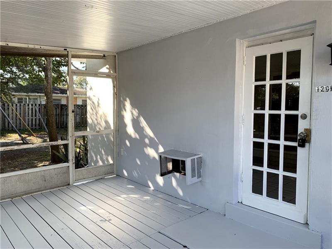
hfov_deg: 67.3
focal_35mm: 26
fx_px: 249
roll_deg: -1.1
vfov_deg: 53.1
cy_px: 124
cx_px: 166
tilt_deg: -1.4
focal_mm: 4.25
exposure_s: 1/125
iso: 25
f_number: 1.8
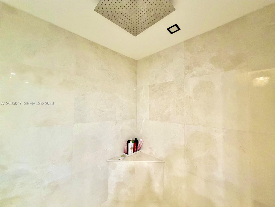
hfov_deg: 102.1
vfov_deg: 85.7
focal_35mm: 14
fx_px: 111
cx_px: 138
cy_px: 104
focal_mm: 2.22
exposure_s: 1/60
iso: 500
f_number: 2.2
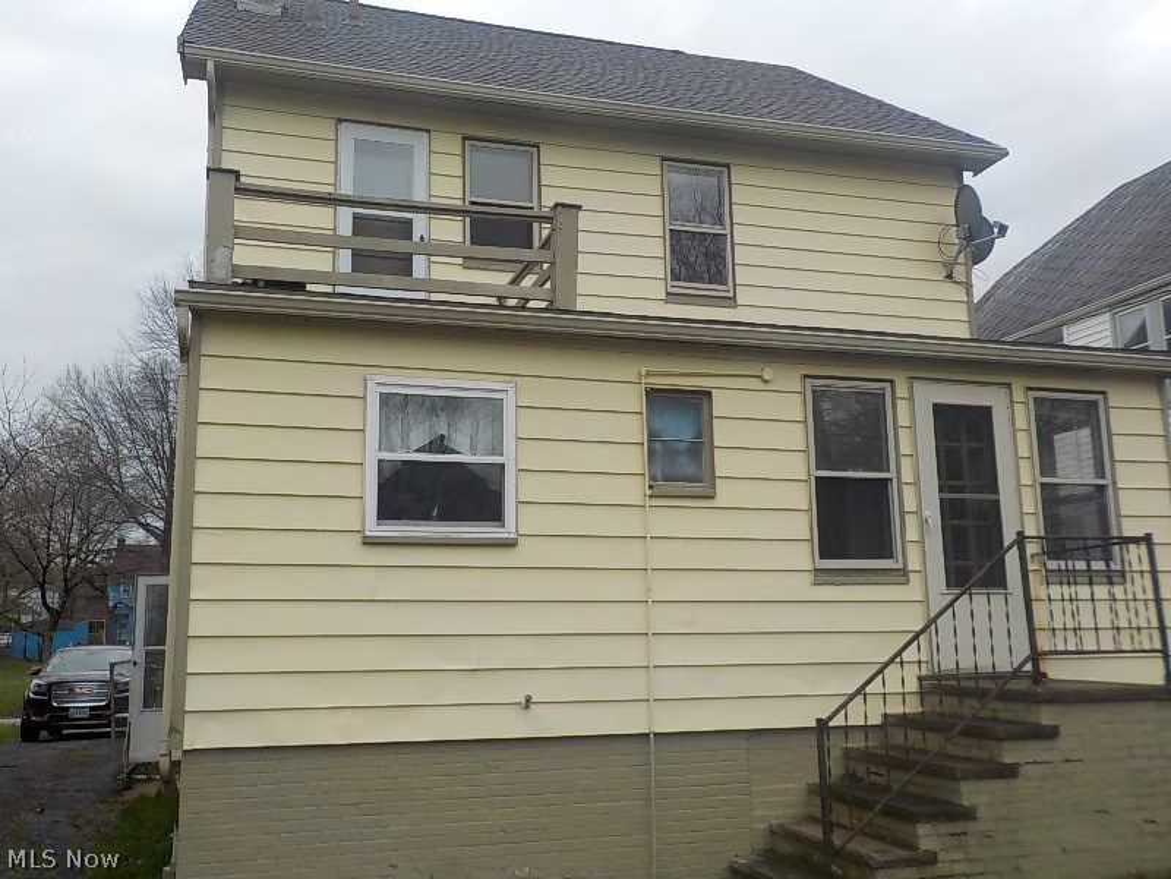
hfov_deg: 60.0
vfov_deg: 46.8
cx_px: 586
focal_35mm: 30
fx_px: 1015
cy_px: 440
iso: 125
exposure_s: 1/800
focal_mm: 4.1
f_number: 3.3
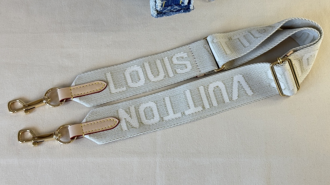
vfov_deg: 22.6
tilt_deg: -64.9
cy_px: 74
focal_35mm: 53
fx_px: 464
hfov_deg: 39.2
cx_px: 166
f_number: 1.78
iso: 80
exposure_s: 1/100
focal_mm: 6.76
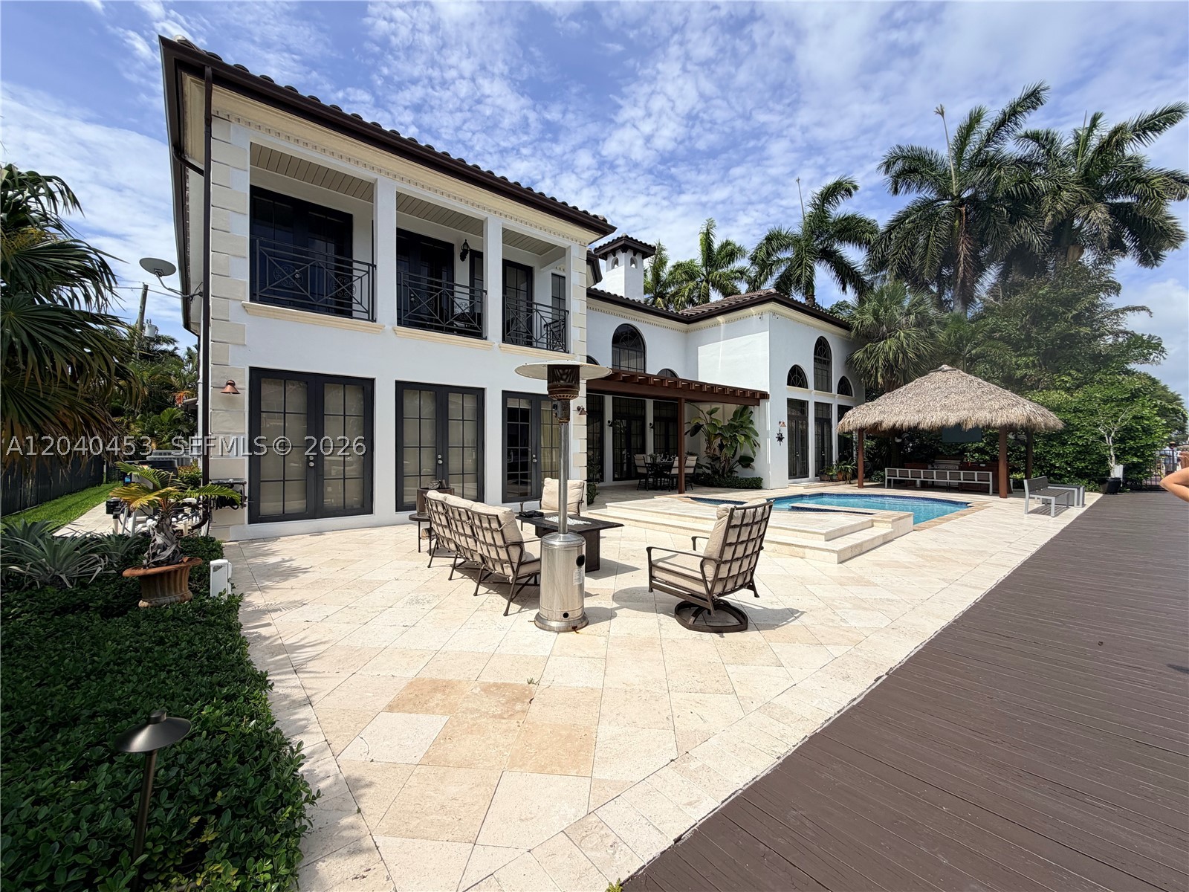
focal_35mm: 14
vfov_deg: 85.7
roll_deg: -0.1
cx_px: 594
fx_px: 481
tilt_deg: +0.8
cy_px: 446
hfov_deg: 102.1
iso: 20
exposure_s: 1/1656
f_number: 2.2
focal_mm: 2.22
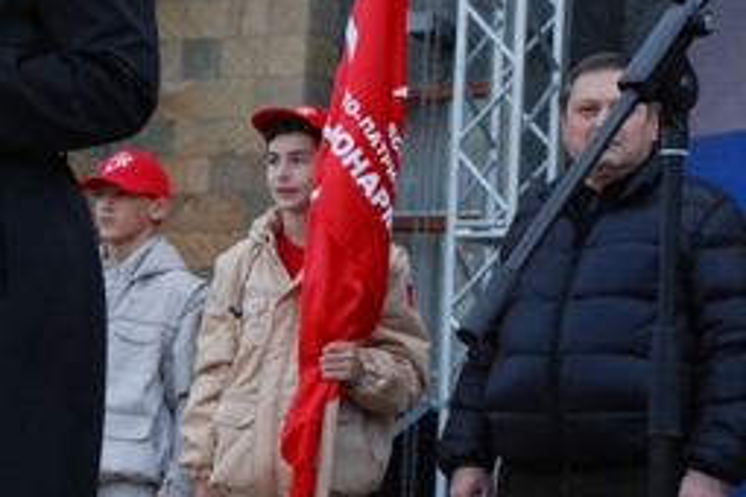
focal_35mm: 181
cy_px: 99
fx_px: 3750
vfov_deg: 7.6
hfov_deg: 11.2
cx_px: -50
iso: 800
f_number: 9
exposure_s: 1/200
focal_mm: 48
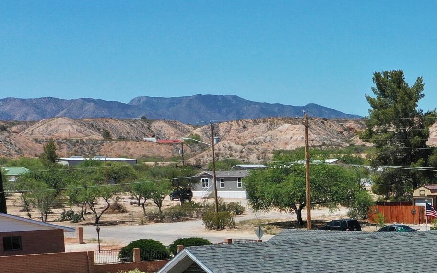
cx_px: 504
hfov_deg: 20.8
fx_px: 1119
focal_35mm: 94
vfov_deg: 13.3
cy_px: 372
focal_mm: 10.26
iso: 100
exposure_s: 1/1000
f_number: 4.5
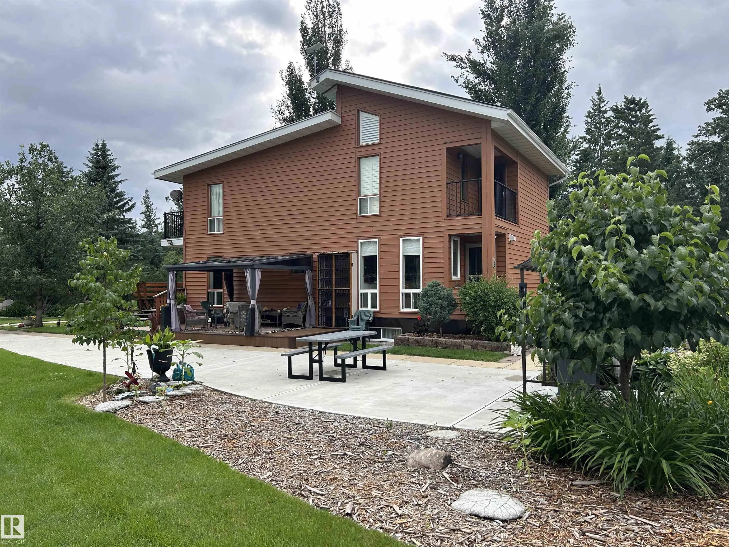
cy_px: 274
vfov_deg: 53.1
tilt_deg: +1.1
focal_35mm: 26
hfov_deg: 67.3
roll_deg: +0.7
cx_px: 364
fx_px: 548
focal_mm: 5.7
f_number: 1.5
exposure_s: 1/1597
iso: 50
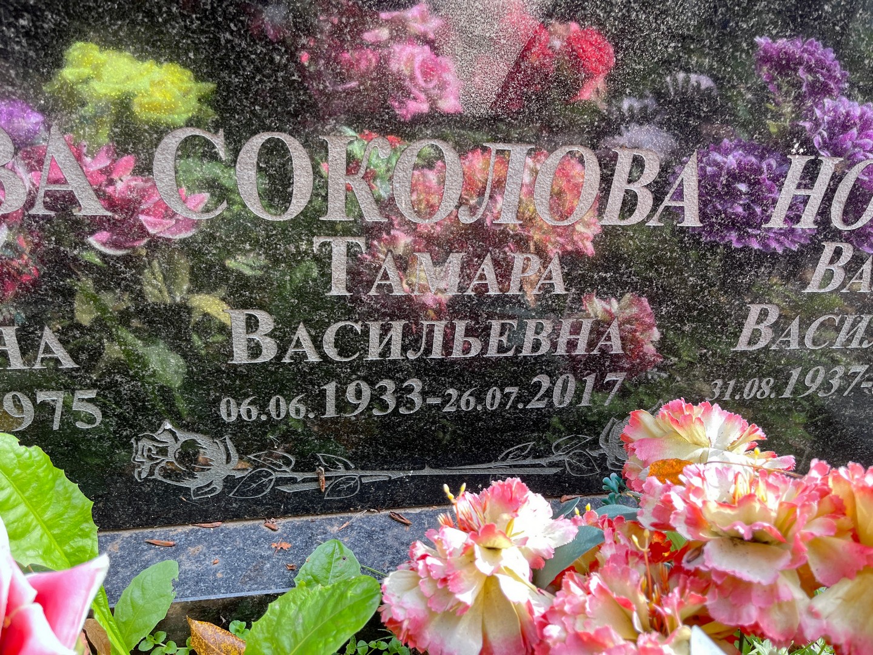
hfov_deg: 67.3
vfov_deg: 53.1
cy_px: 328
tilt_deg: -33.1
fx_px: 656
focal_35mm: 26
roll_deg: -5.5
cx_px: 436
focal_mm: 5.1
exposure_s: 1/164
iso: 64
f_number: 1.6
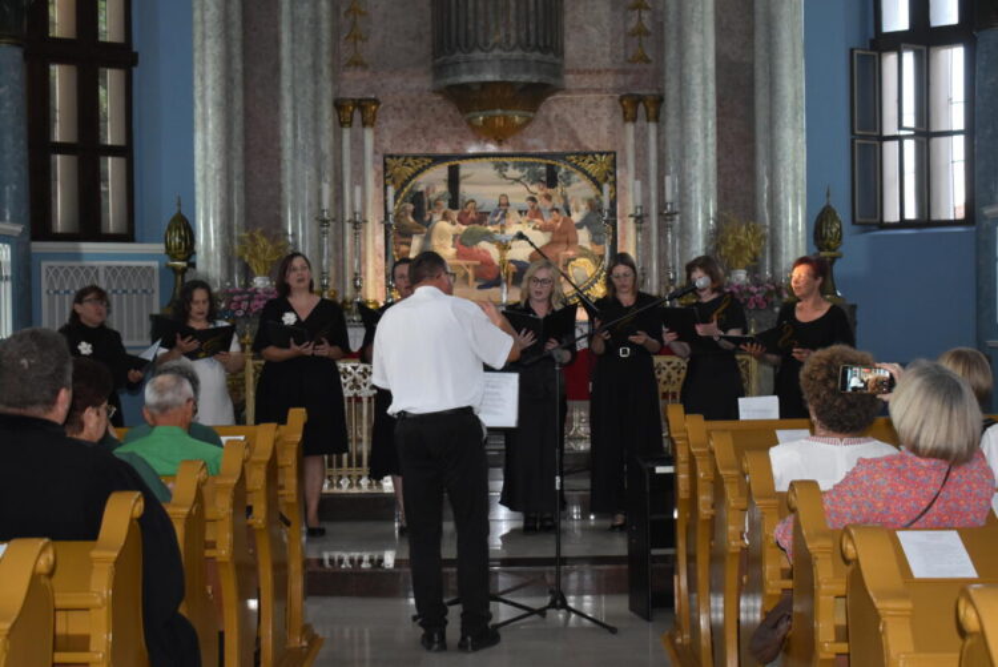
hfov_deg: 37.8
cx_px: 499
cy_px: 334
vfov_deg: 25.8
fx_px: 1456
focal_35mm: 52
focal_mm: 35
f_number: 4.5
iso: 1600
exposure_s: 1/80
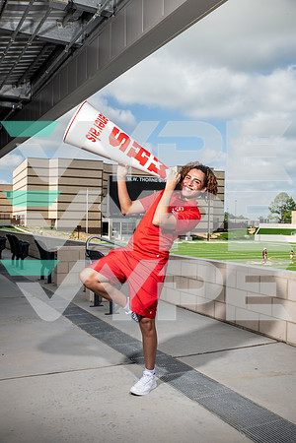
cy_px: 222
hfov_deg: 35.1
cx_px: 148
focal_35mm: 38
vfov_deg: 50.7
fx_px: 469
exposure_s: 1/320
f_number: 7.1
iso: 100
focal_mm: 38
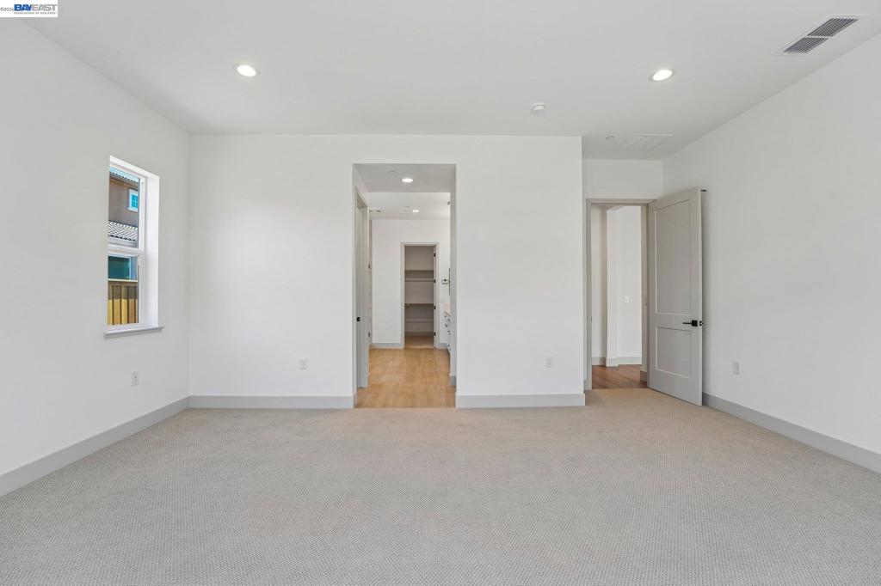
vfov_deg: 81.2
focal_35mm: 14
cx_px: 440
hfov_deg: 104.3
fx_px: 342
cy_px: 293
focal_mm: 14
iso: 640
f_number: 8
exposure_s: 1/40
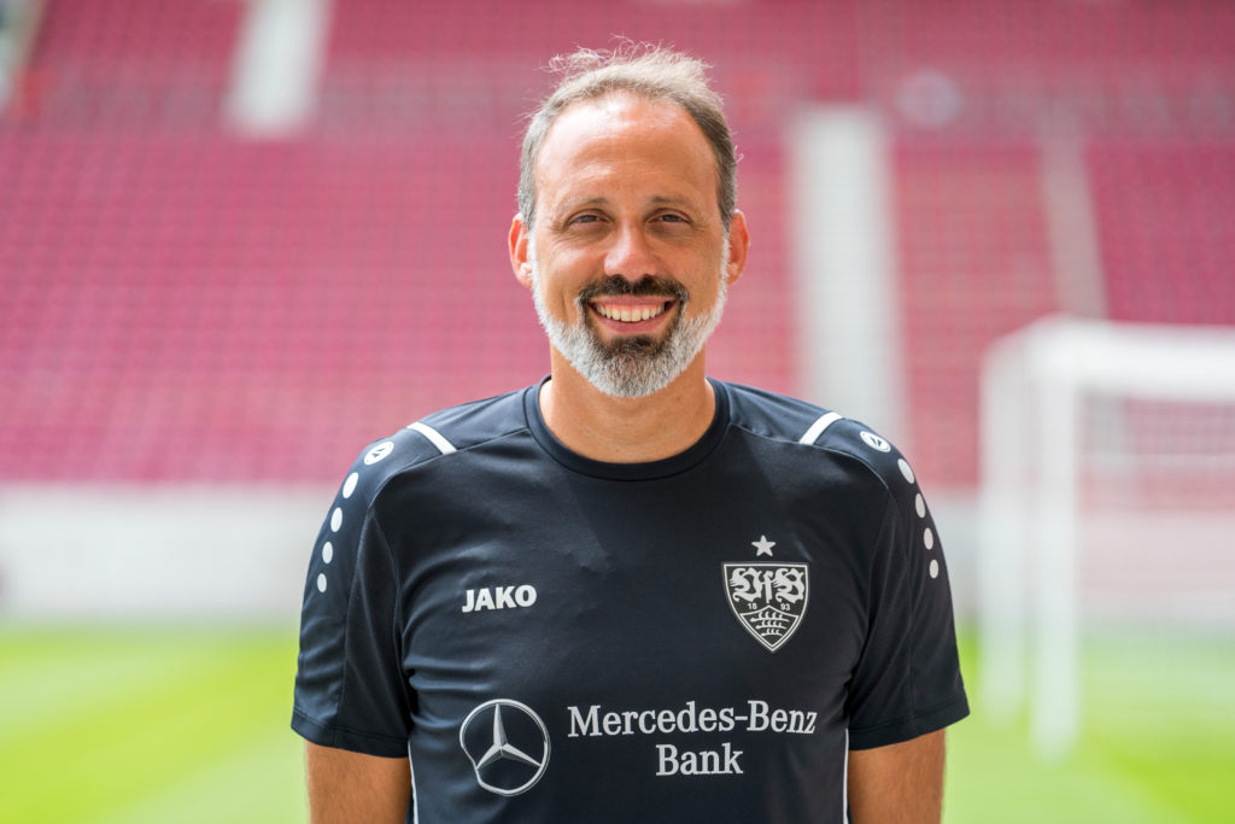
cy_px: 412
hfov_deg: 12.7
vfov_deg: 8.5
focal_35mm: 162
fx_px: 5558
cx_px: 618
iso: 250
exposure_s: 1/800
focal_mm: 162
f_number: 3.5
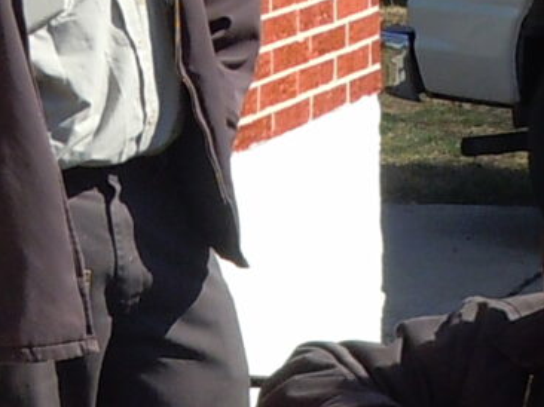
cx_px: 189
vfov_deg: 7.0
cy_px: 395
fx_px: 3298
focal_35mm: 210
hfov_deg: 9.4
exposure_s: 1/640
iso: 100
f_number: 3.5
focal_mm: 5.4
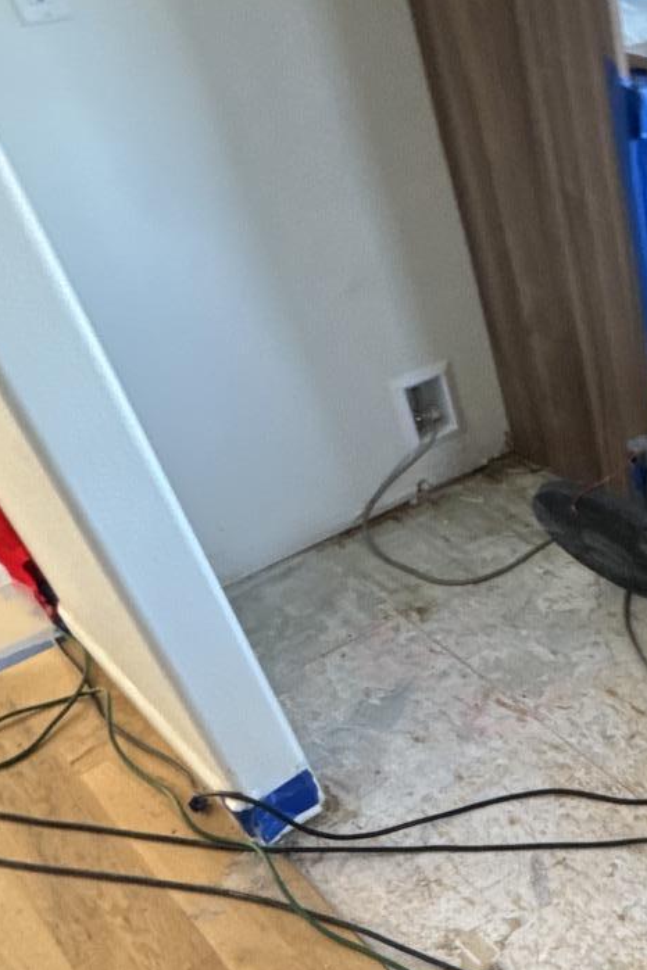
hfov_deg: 28.2
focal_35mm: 40
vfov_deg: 47.1
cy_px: 698
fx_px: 1078
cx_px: 815
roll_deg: -2.6
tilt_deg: -36.3
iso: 320
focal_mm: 2.22
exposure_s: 1/48
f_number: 2.2
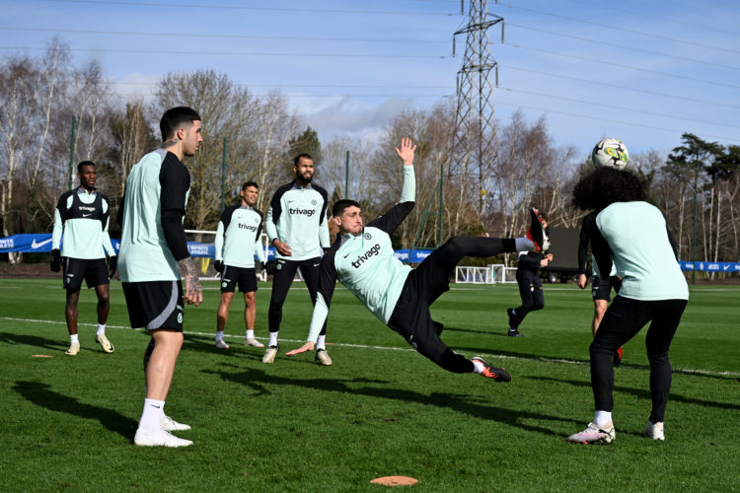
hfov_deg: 42.7
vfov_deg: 29.2
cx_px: 370
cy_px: 246
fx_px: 945
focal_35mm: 46
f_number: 4
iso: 320
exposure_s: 1/6400
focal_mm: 46
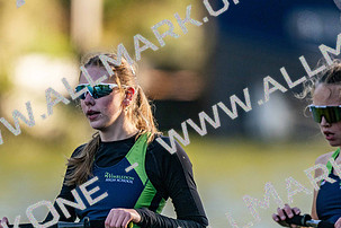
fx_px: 10892
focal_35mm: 1150
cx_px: 74
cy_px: 173
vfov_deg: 1.2
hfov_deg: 1.8
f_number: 4
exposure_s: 1/2500
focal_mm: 600
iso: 500
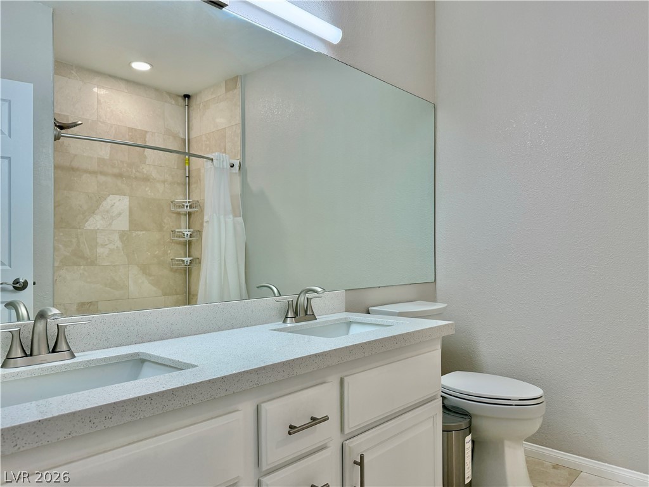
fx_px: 450
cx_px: 324
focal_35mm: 24
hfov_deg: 71.6
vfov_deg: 56.8
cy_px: 244
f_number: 1.78
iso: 125
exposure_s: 1/205
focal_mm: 6.76
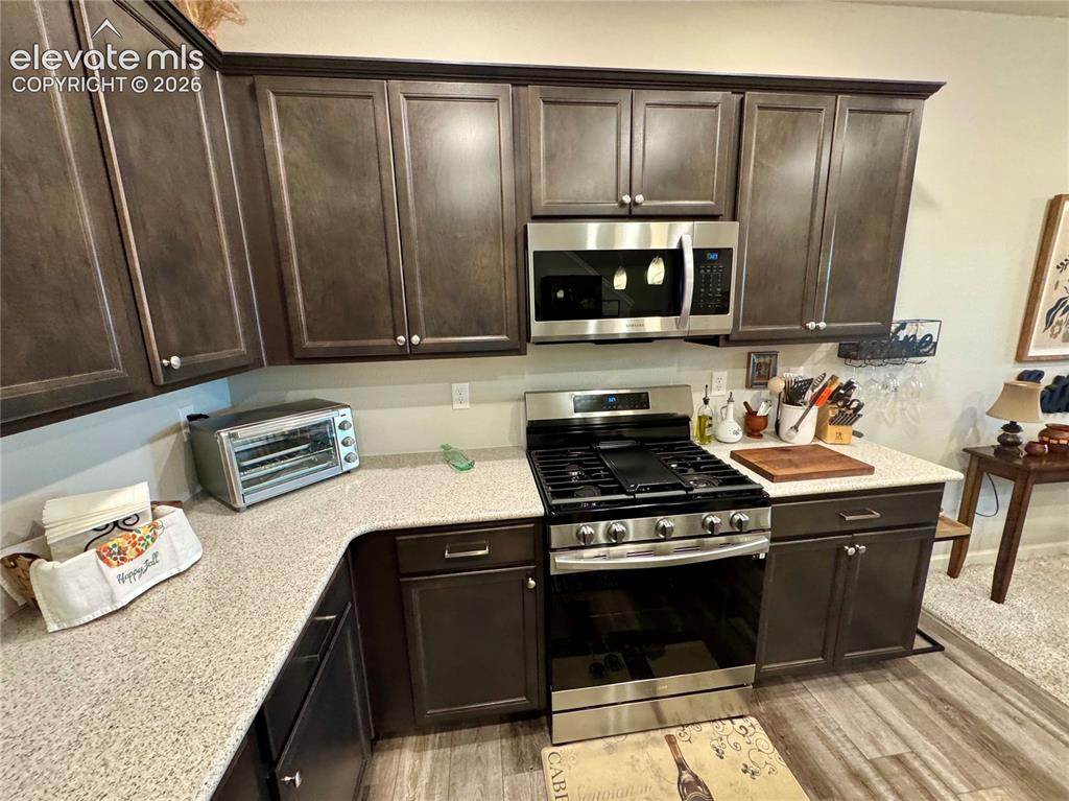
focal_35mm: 14
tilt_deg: -12.9
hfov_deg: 102.1
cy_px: 400
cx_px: 534
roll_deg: +1.2
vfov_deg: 85.6
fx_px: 432
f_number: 2.2
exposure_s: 1/60
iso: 500
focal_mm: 2.22
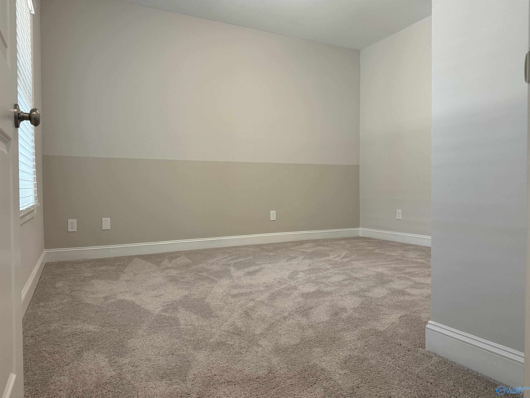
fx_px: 367
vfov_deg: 56.8
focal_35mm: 24
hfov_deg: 71.6
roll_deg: +0.1
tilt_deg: -1.9
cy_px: 199
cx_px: 265
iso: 200
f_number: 1.78
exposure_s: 1/120
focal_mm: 6.76
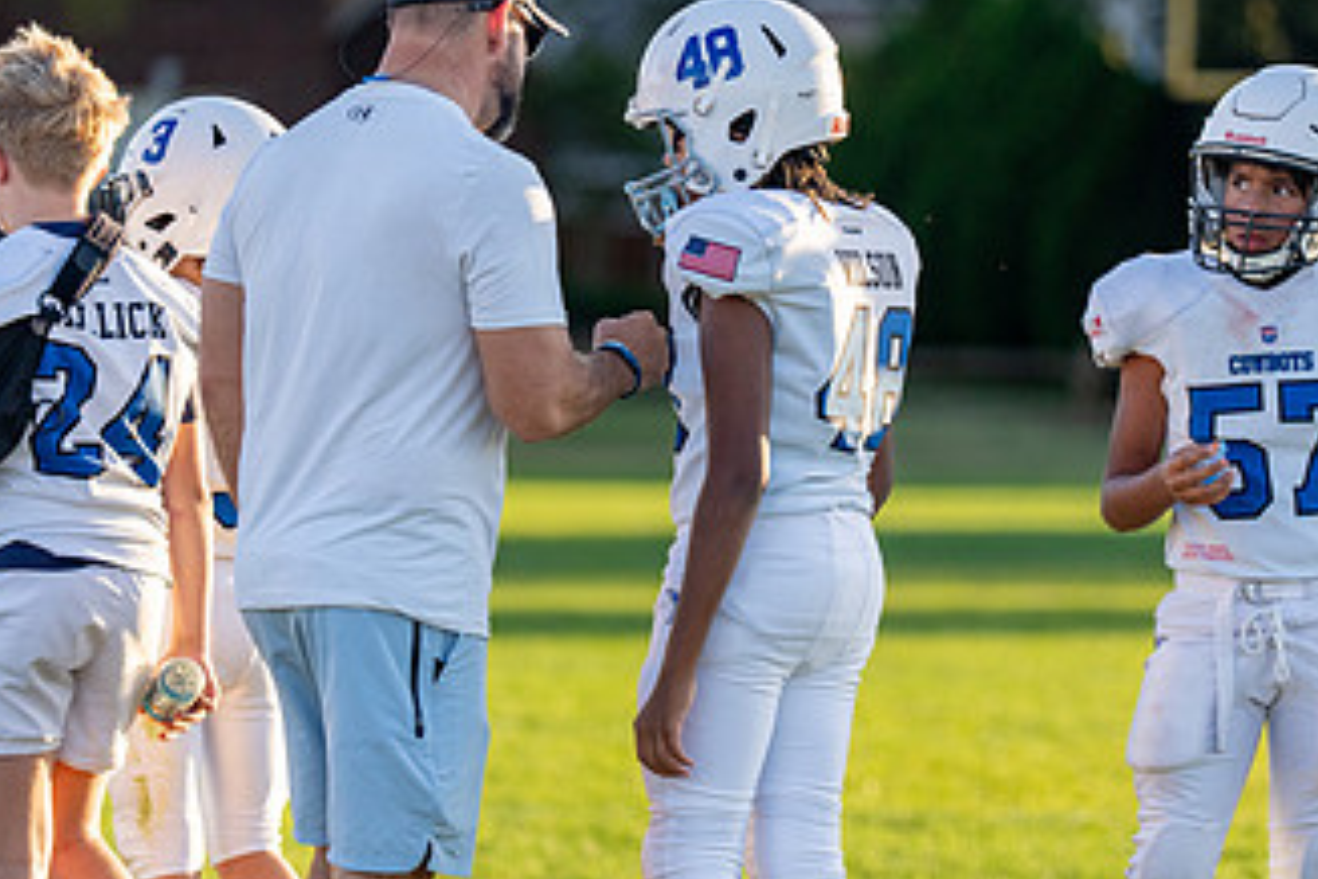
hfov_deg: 7.0
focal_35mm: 295
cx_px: 708
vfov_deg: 4.7
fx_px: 10799
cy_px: 544
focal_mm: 158
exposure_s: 1/2000
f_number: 2.8
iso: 320
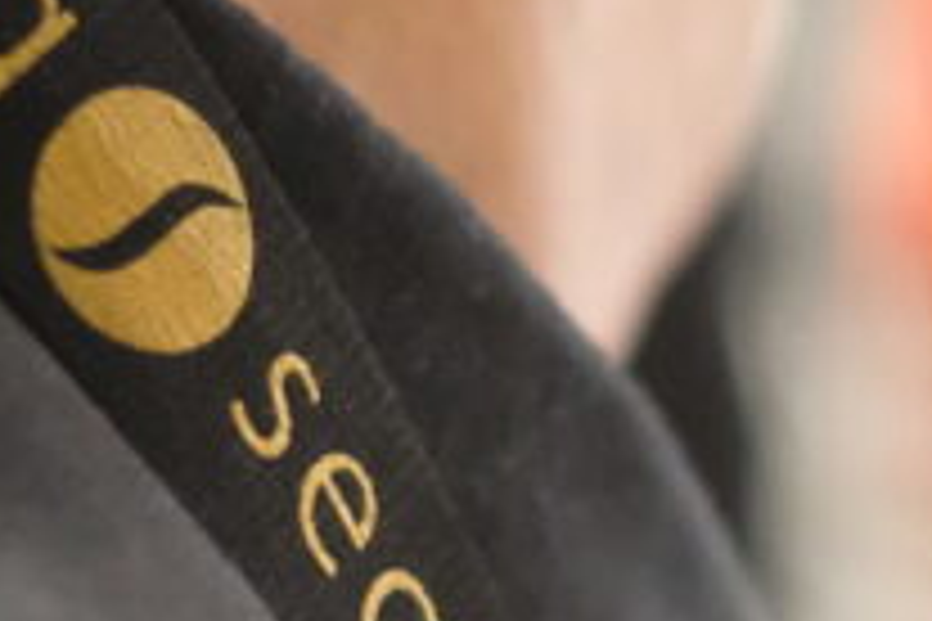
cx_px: 1072
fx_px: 6782
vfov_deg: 5.2
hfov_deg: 7.8
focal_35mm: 262
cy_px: 691
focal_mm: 35
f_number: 1.8
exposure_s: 1/400
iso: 6400
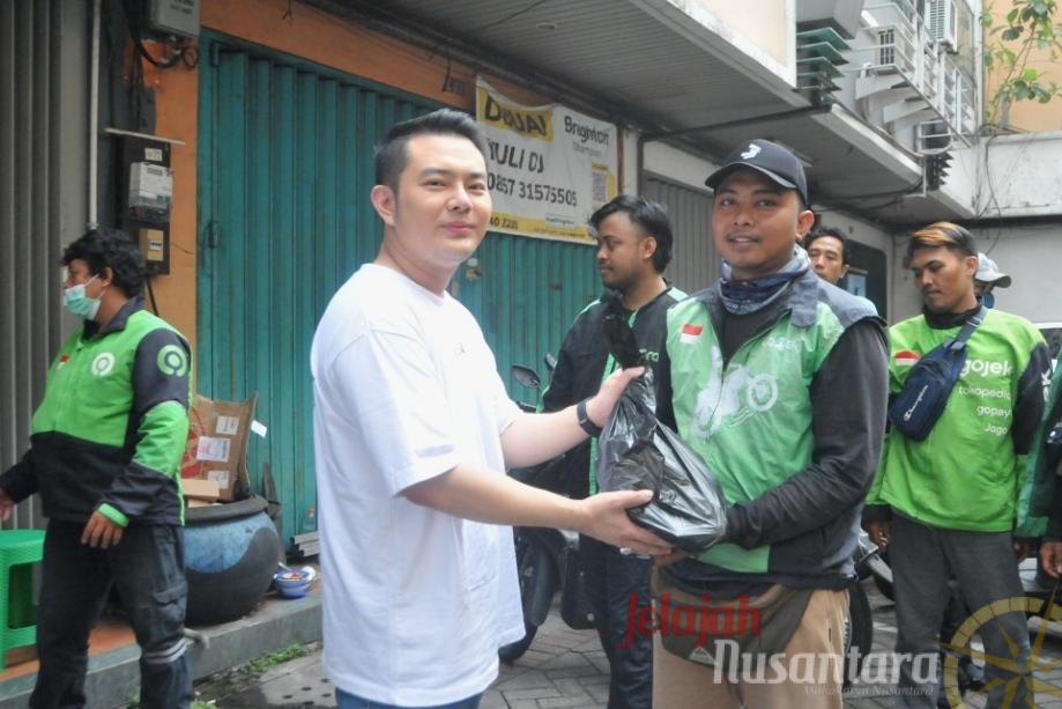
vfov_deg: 43.6
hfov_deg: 61.9
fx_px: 885
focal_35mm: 30
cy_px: 354
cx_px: 531
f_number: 8
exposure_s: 1/1250
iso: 2000
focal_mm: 20
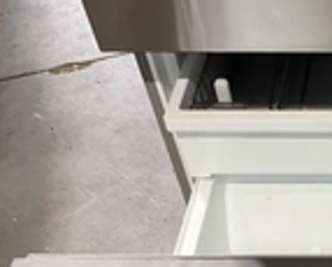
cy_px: 186
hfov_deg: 21.9
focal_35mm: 79
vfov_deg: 19.4
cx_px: 420
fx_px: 778
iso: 100
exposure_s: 1/60
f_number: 1.8
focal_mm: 3
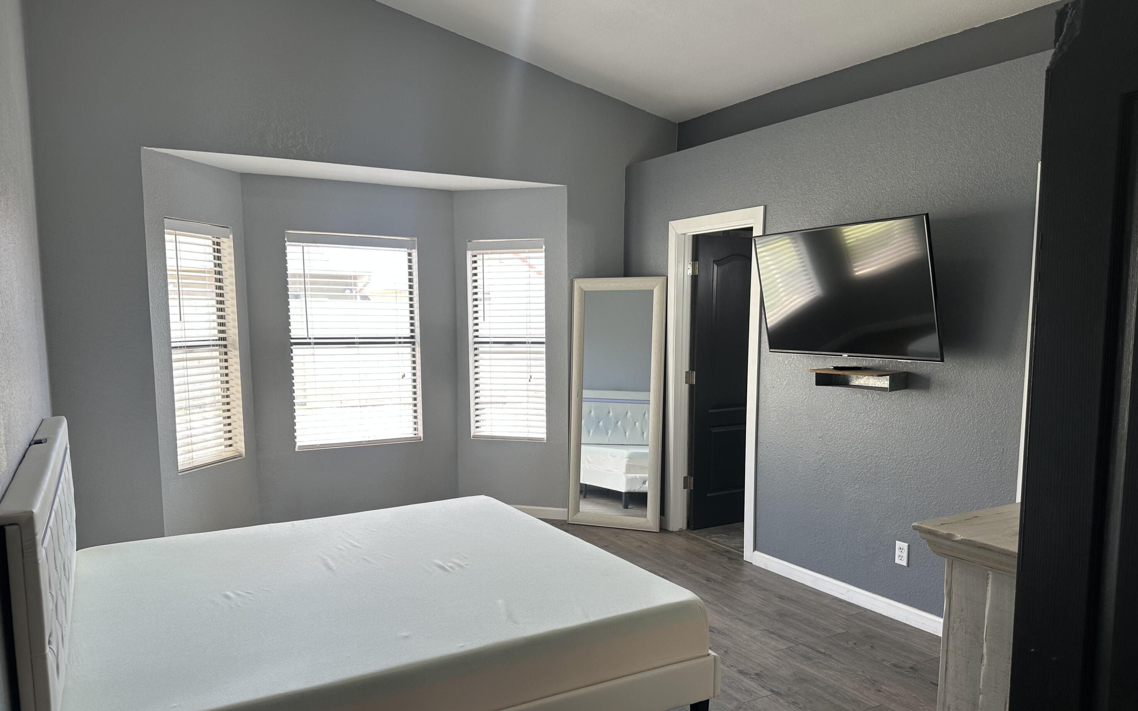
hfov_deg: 70.4
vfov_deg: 47.5
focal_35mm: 26
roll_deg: -0.1
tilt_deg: -6.0
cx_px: 562
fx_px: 806
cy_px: 409
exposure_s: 1/120
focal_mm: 6.86
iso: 64
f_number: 1.78
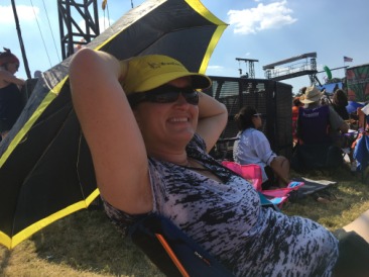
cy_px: 138
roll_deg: +4.5
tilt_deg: -0.8
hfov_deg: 61.7
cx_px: 184
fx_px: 309
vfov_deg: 48.2
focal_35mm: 29
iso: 25
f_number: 2.2
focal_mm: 4.15
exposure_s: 1/1748
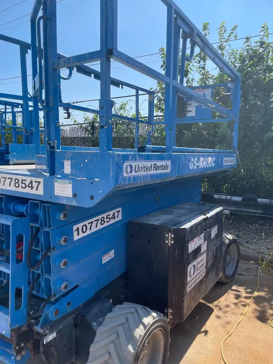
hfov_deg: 53.1
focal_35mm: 26
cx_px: 136
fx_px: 273
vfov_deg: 67.3
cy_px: 182
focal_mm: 4.2
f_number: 1.6
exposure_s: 1/2398
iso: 50
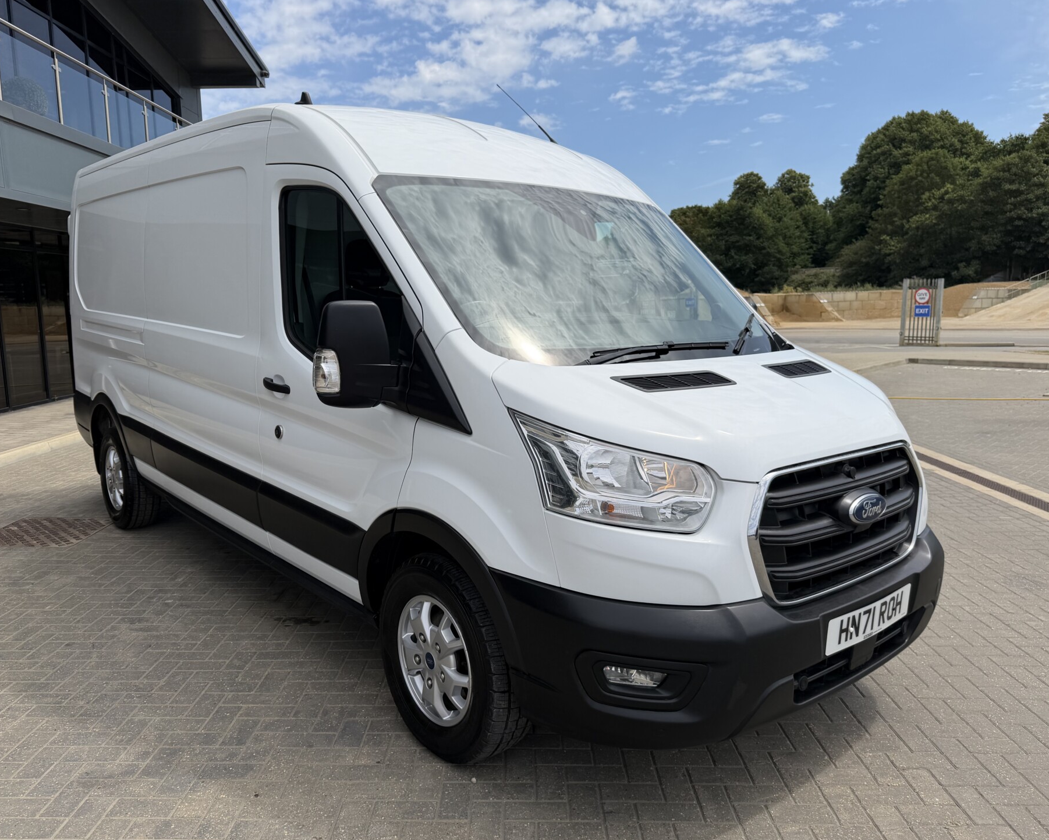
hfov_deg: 66.0
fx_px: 807
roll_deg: +2.0
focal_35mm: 26
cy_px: 433
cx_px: 520
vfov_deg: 54.9
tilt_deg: -8.0
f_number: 1.78
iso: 80
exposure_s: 1/5714
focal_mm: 6.76
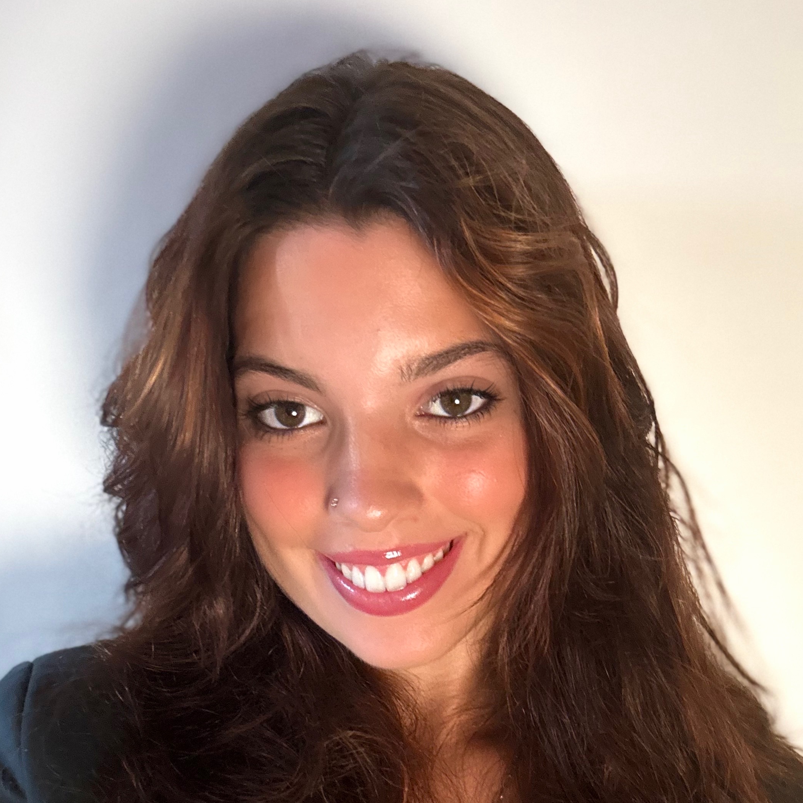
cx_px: 432
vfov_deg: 42.2
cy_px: 538
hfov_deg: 42.8
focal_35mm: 39
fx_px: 1024
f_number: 1.9
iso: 400
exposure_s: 1/33
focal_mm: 2.69
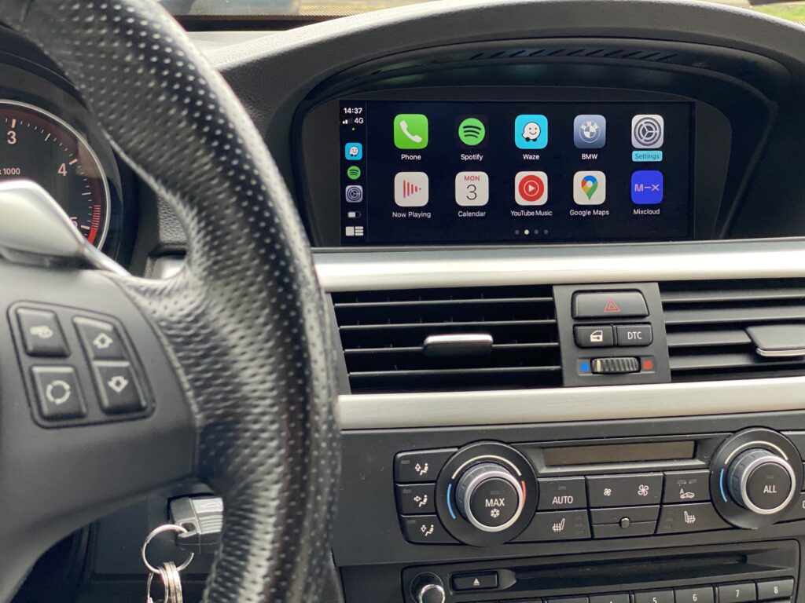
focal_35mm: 52
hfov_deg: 36.8
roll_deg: -1.9
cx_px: 402
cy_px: 302
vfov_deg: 28.0
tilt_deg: -14.7
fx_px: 1209
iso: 160
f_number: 2
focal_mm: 6
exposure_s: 1/122
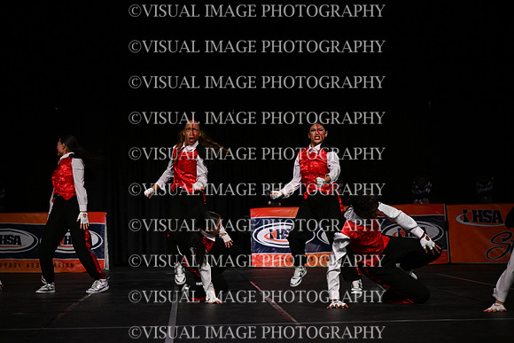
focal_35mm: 115
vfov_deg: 11.9
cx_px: 257
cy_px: 172
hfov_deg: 17.8
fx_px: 1642
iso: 6400
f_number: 4
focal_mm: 115
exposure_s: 1/1000
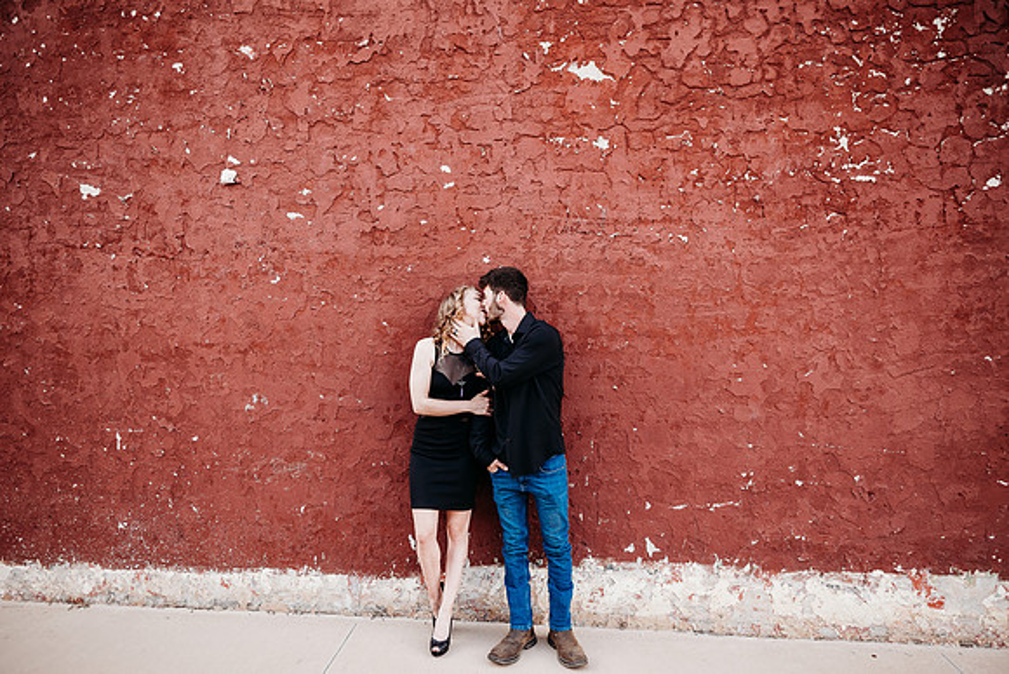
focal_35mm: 24
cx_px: 504
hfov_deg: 73.7
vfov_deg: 53.2
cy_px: 337
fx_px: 673
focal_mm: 24
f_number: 2.8
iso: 250
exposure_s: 1/640
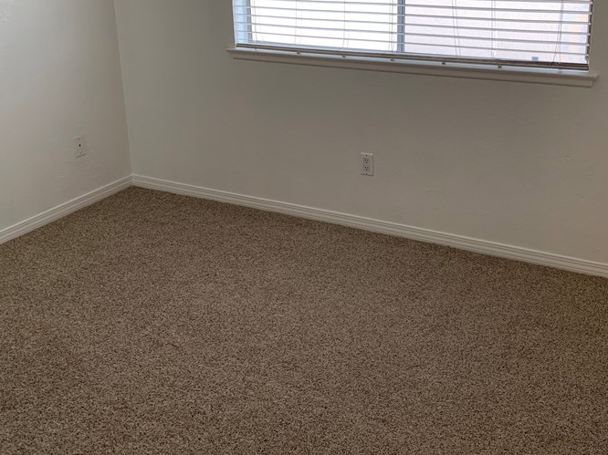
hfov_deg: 46.7
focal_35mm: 40
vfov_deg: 35.5
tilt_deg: -16.7
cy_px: 143
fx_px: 702
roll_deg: +0.7
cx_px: 341
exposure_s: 1/121
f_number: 1.8
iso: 80
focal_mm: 4.25
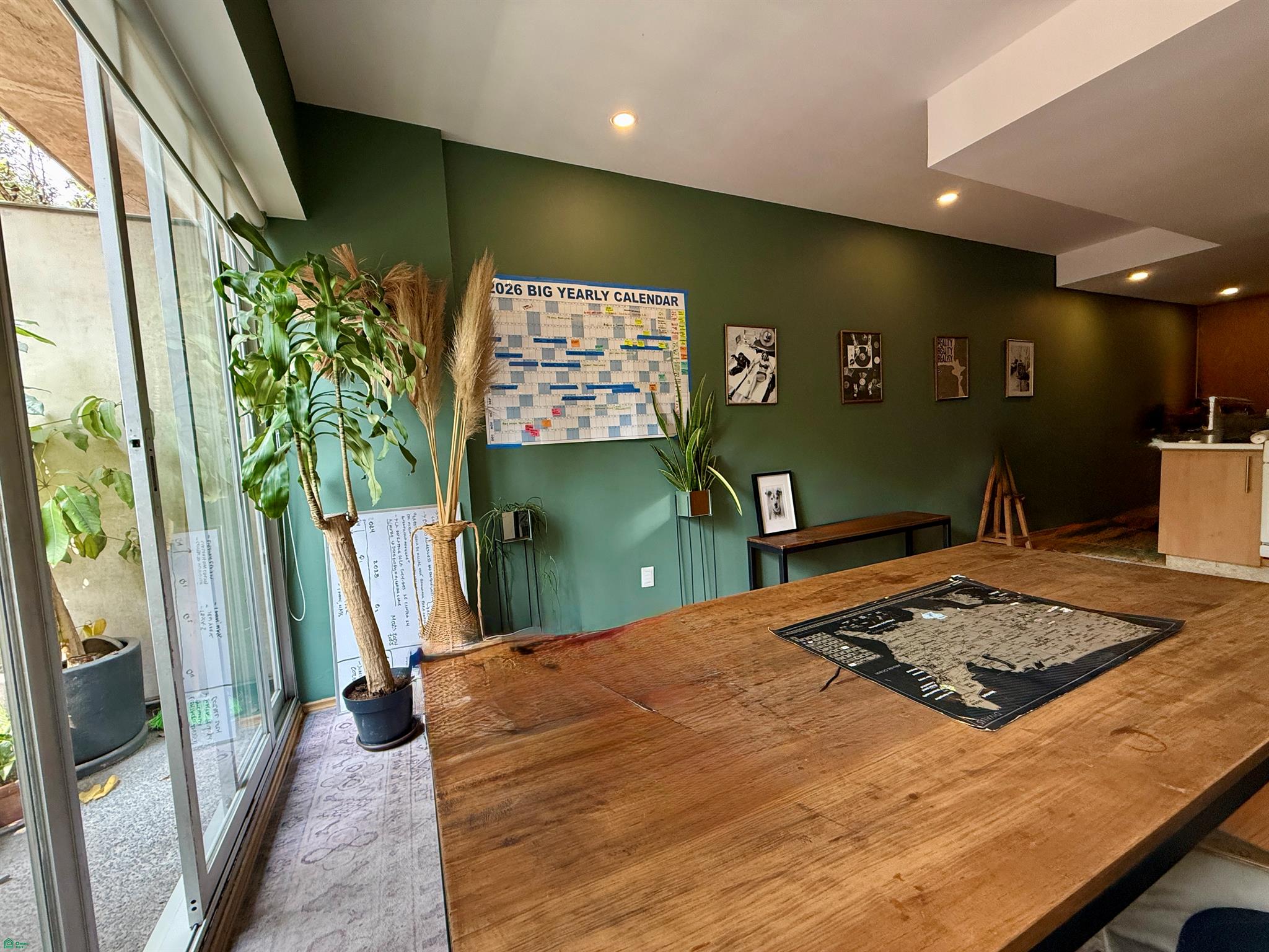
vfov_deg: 85.7
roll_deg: +3.3
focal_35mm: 14
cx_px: 634
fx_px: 513
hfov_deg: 102.1
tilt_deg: -3.8
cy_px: 476
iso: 250
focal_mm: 2.22
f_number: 2.2
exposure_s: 1/99
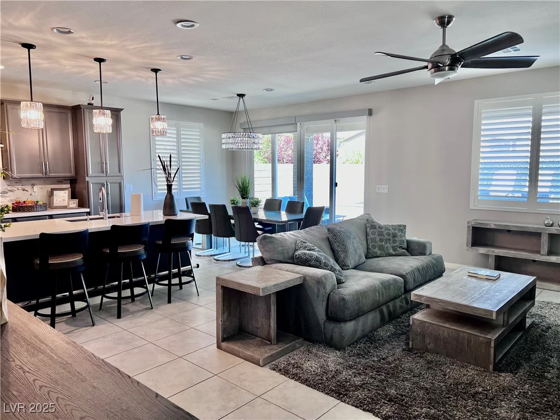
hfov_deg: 67.3
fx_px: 421
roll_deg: +0.2
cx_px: 280
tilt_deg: -5.8
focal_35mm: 26
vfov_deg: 53.1
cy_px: 210
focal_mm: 5.7
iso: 125
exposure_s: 1/120
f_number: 1.5
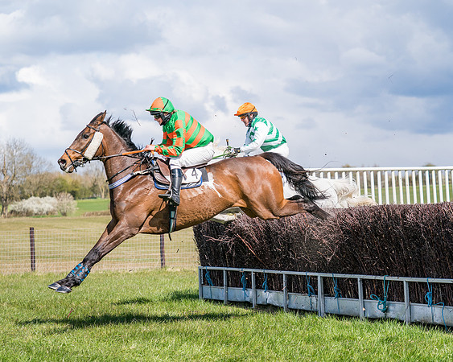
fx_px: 1401
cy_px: 185
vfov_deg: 14.7
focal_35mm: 105
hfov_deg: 18.4
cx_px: 225
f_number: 4
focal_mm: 86
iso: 200
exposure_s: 1/1600
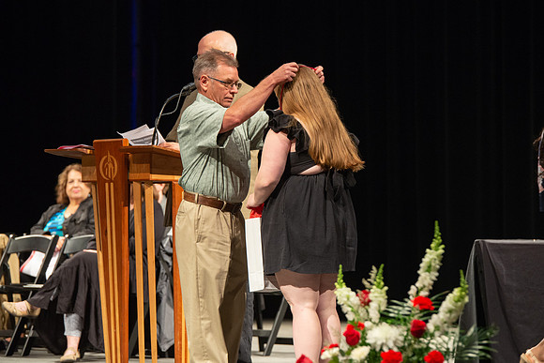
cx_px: 301
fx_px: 2591
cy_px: 184
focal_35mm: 171
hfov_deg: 12.0
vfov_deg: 8.0
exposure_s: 1/100
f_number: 4
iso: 1600
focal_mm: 155
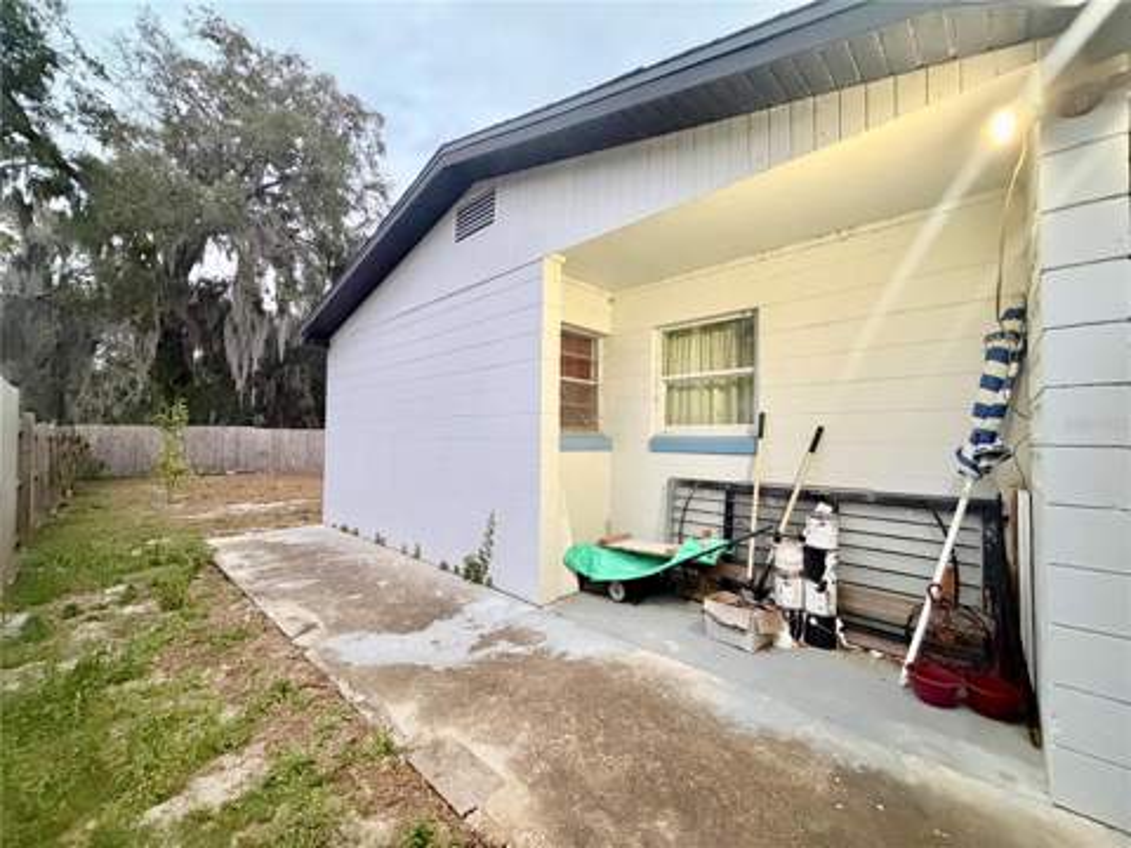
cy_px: 424
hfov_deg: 102.1
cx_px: 566
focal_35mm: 14
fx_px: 457
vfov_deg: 85.7
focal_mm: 2.22
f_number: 2.2
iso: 1000
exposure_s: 1/60
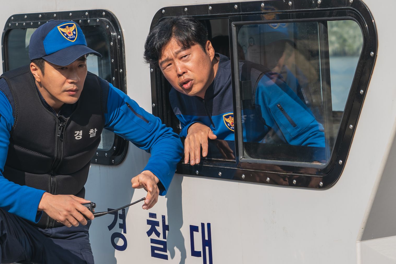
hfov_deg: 14.8
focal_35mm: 139
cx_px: 209
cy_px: 131
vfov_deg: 9.9
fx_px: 1529
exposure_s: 1/320
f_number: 5.6
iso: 100
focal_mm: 70
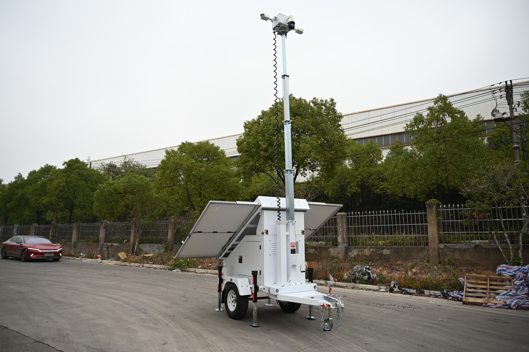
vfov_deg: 53.1
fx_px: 352
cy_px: 176
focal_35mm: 24
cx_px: 264
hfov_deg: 73.8
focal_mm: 24
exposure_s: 1/60
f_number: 4
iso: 100
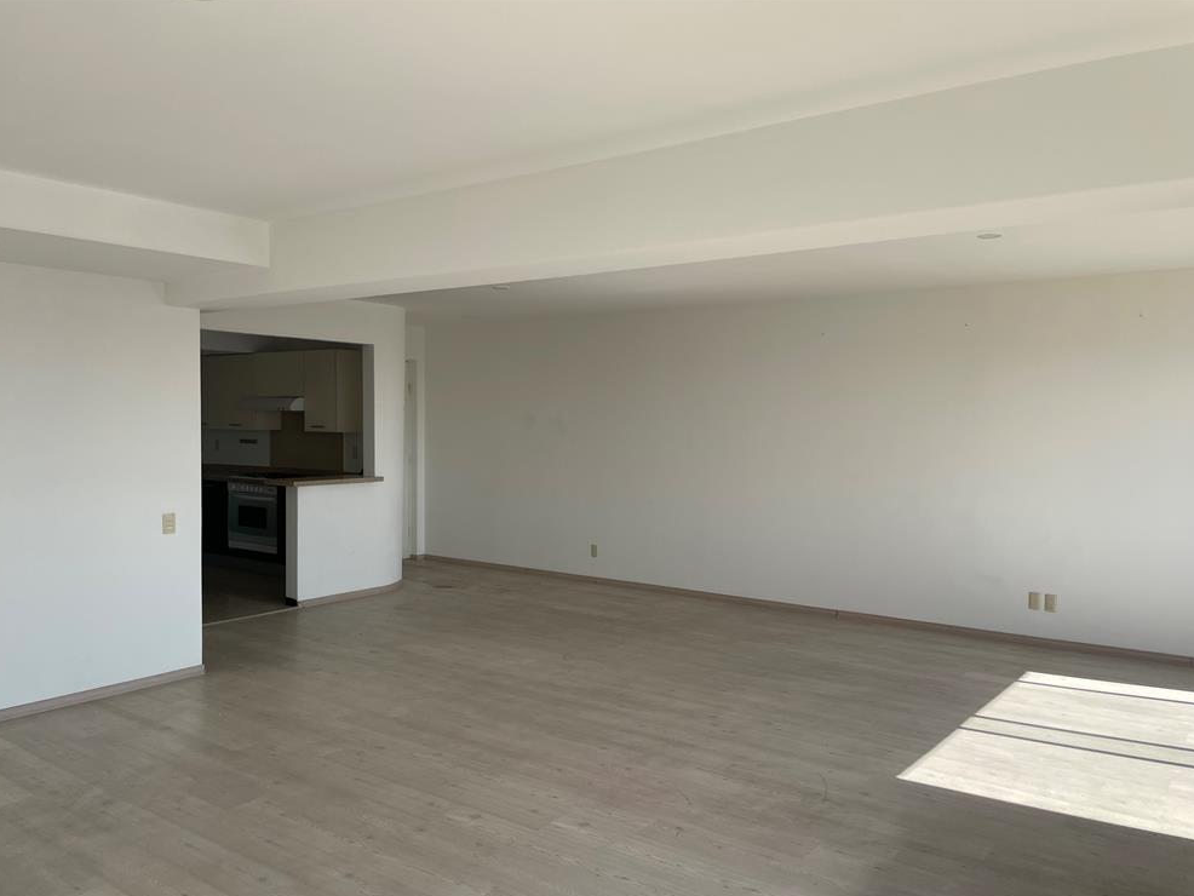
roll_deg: +0.0
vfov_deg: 51.4
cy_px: 459
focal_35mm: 27
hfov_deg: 65.3
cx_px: 587
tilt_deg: -2.7
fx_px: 932
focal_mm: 4.2
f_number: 1.6
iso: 32
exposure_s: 1/1043
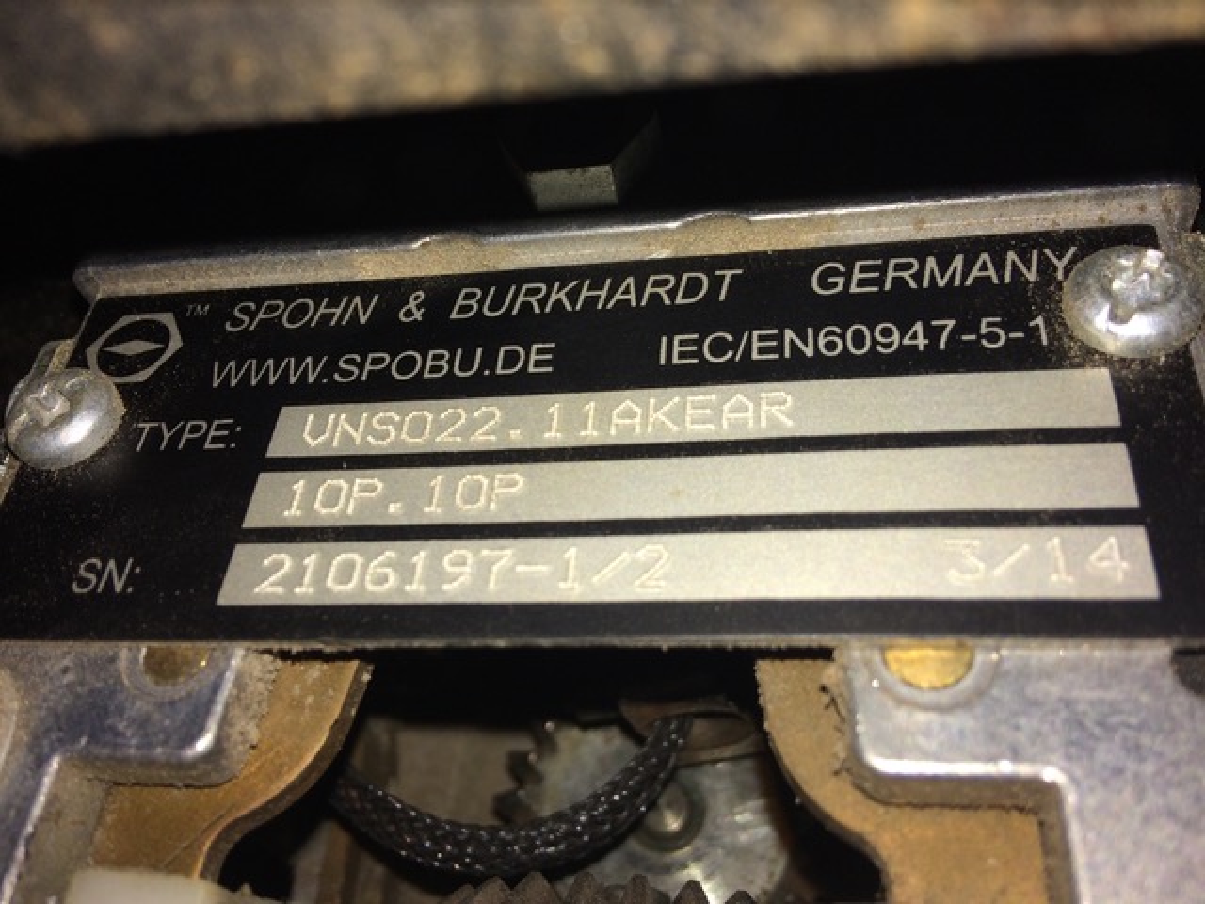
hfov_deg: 61.7
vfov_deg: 48.2
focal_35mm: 29
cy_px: 452
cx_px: 602
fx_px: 1010
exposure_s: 1/406
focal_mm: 4.15
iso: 32
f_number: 2.2
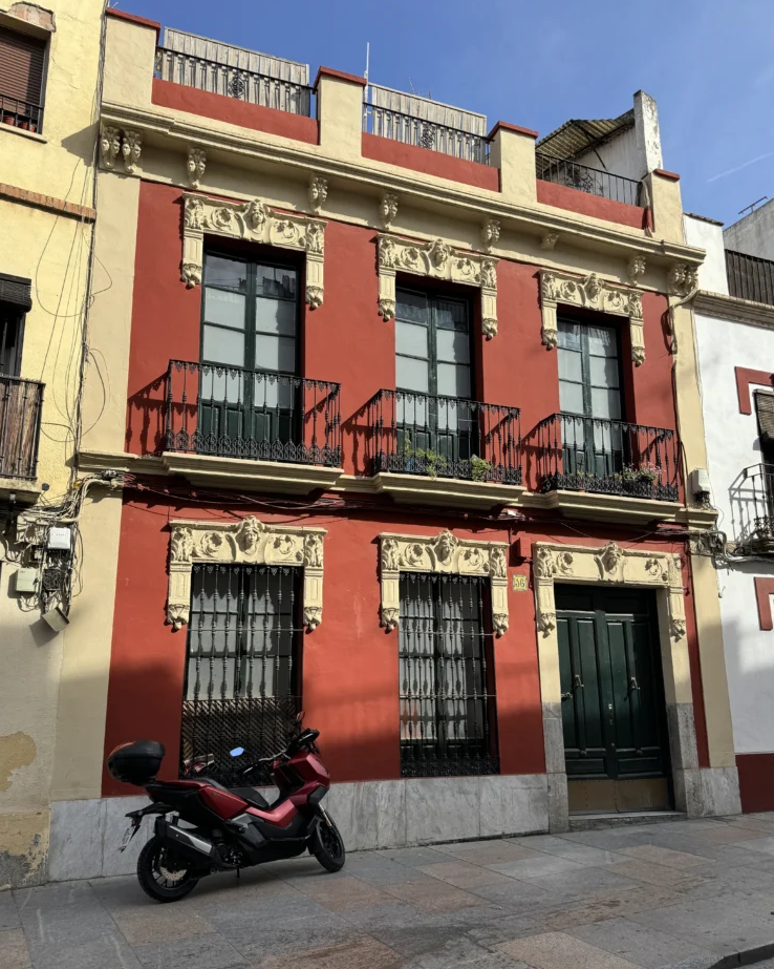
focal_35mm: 26
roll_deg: +0.5
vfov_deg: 65.9
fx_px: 745
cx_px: 384
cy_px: 531
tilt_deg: +11.4
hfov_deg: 54.9
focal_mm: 6.86
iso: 80
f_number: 1.78
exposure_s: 1/2331
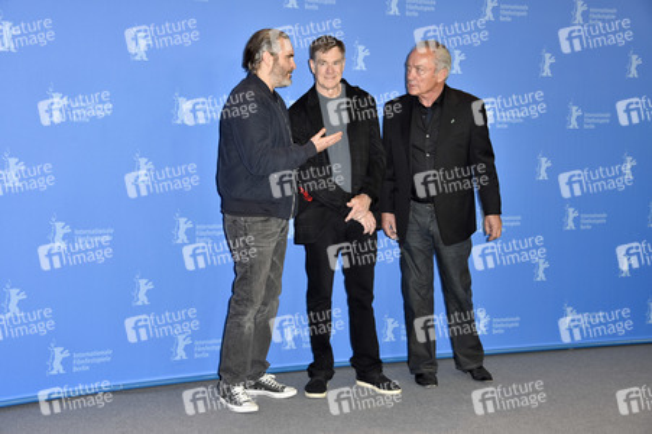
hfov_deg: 38.2
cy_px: 217
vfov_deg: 26.0
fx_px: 941
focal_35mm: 52
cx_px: 326
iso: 640
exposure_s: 1/160
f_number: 5.6
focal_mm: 52
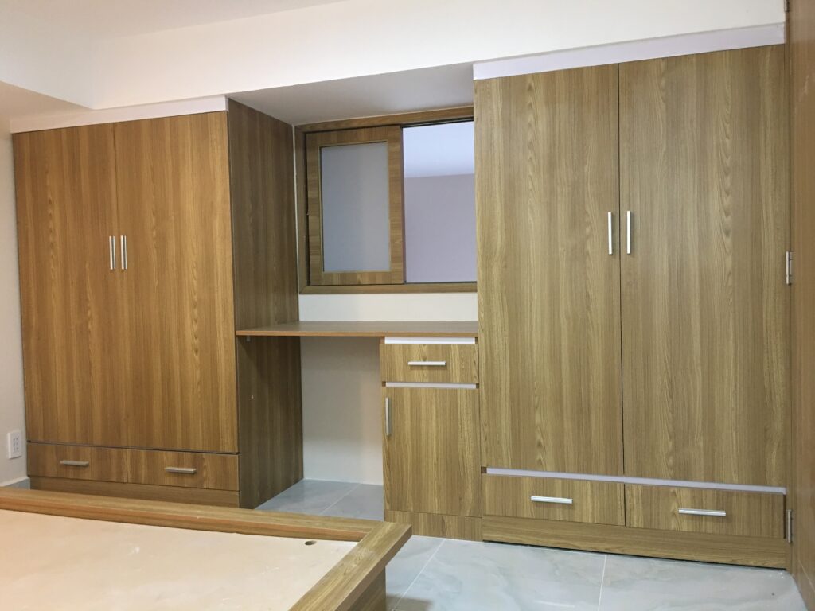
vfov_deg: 48.2
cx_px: 408
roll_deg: +1.3
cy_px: 306
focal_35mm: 29
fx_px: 683
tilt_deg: -1.9
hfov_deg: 61.7
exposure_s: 1/17
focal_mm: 4.15
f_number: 2.2
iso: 80
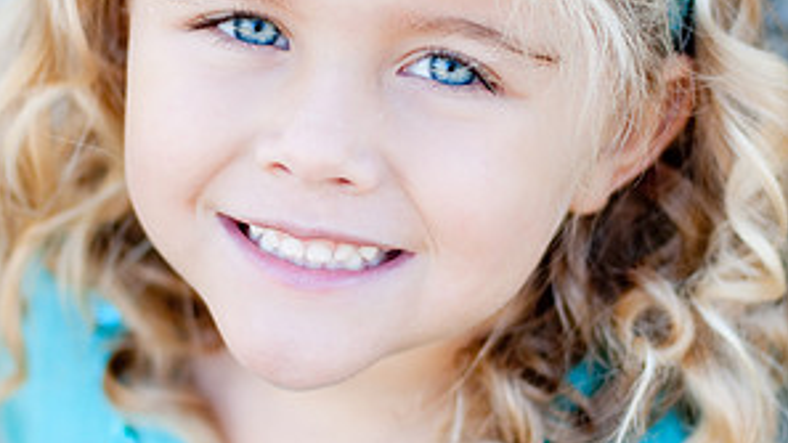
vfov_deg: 10.2
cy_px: 138
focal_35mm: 119
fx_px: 2486
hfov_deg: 18.0
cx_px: 394
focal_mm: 50
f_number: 2.2
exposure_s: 1/500
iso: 200
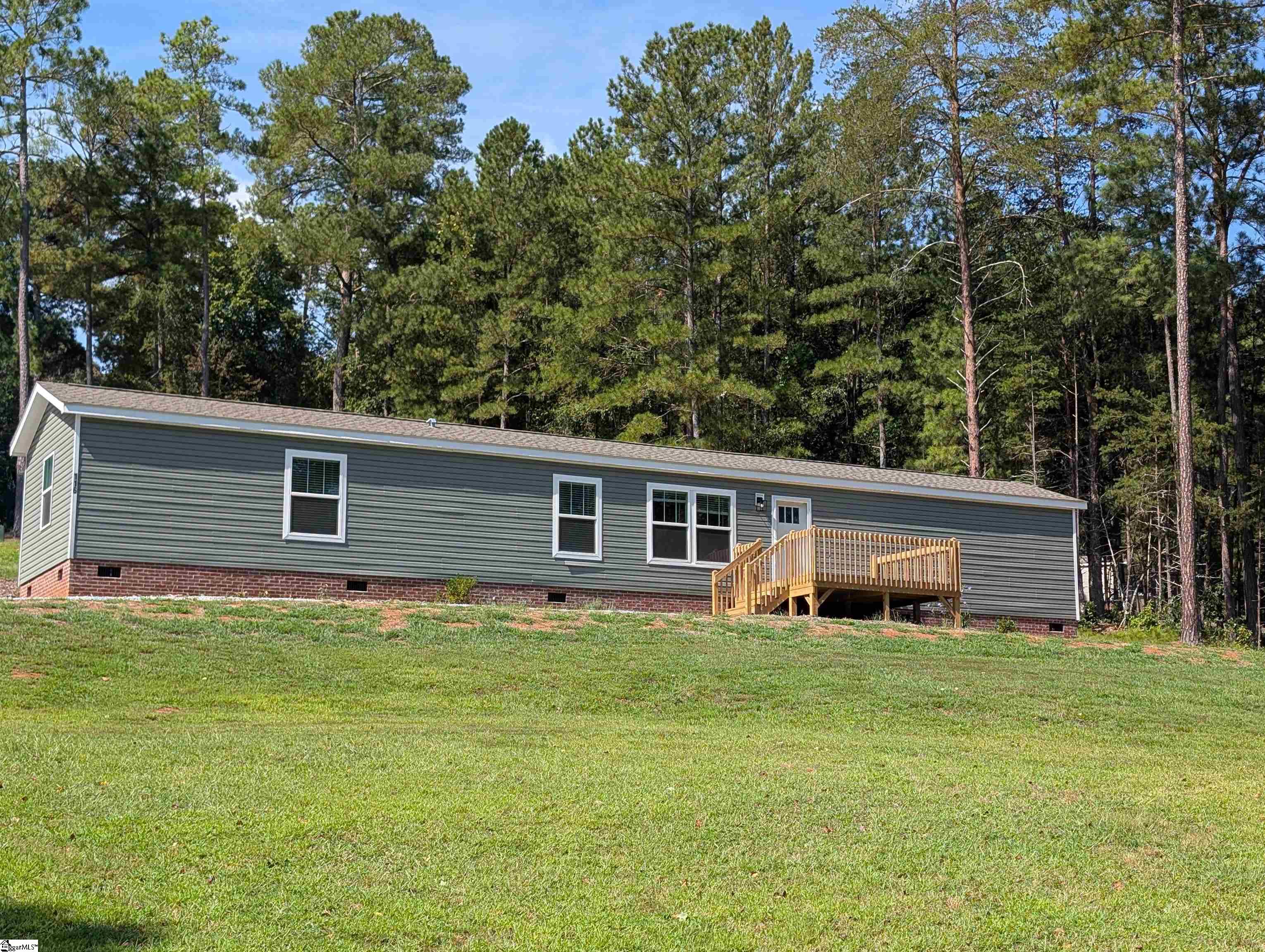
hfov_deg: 38.9
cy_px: 476
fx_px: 1793
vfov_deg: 29.7
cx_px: 632
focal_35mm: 49
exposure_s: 1/737
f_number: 1.68
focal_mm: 6.9
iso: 24
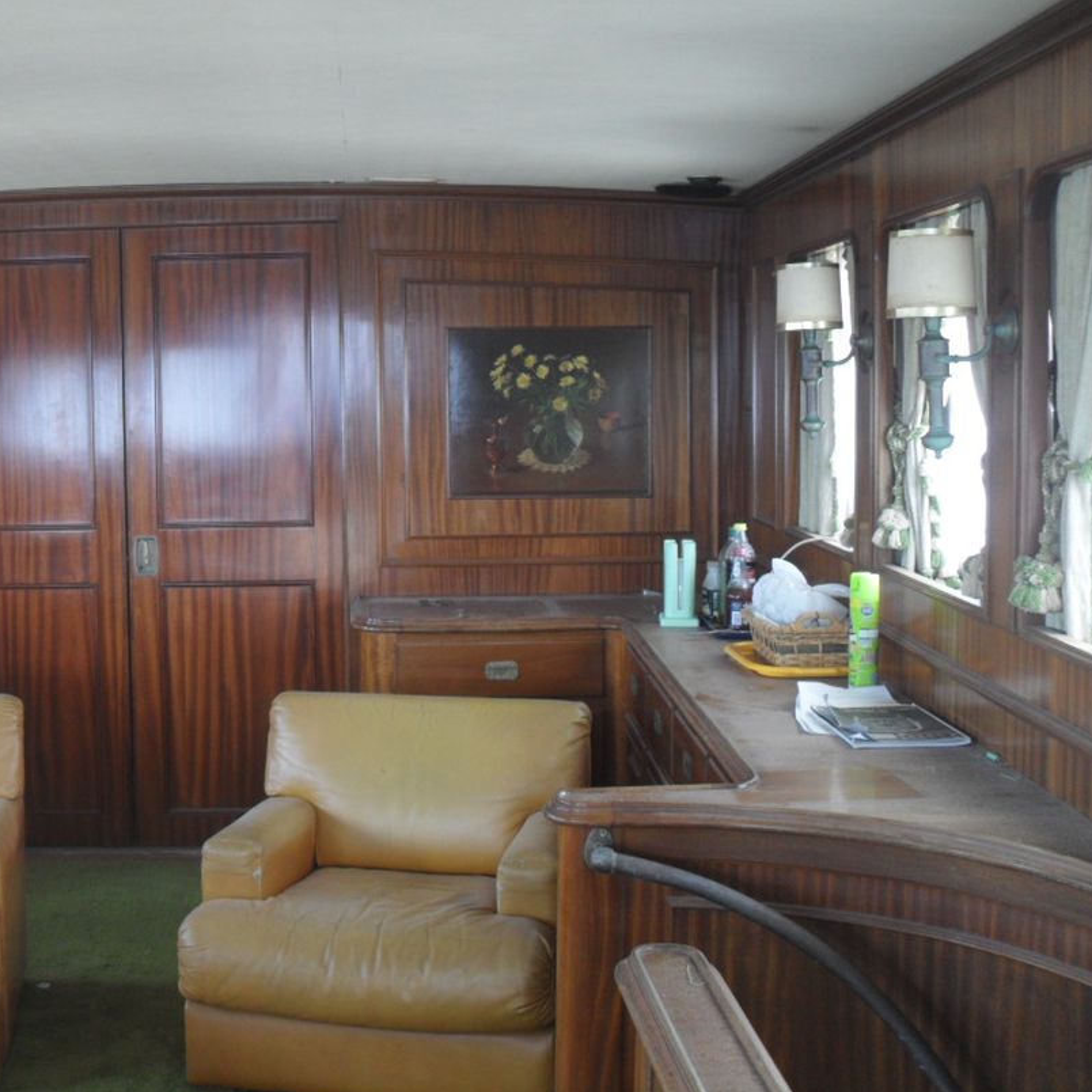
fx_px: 1606
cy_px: 507
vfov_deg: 37.5
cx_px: 308
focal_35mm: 45
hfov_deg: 36.9
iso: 120
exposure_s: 1/30
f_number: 2.8
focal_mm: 6.2
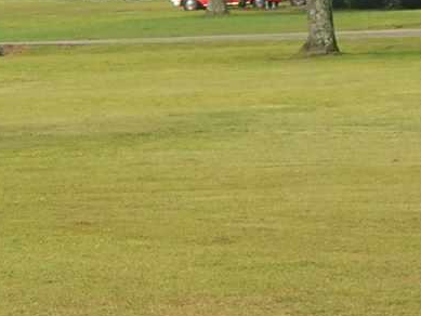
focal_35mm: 273
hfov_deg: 6.9
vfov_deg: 5.4
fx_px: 3321
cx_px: -584
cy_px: 124
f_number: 8
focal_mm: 24
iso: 100
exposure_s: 1/250
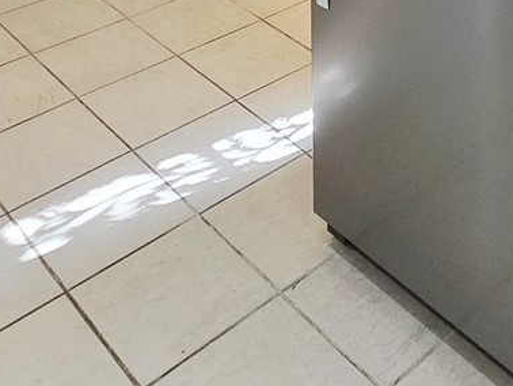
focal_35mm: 55
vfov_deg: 20.4
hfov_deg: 34.0
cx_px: 399
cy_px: -276
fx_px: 816
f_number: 2.2
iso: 80
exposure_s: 1/60.2
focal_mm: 2.2
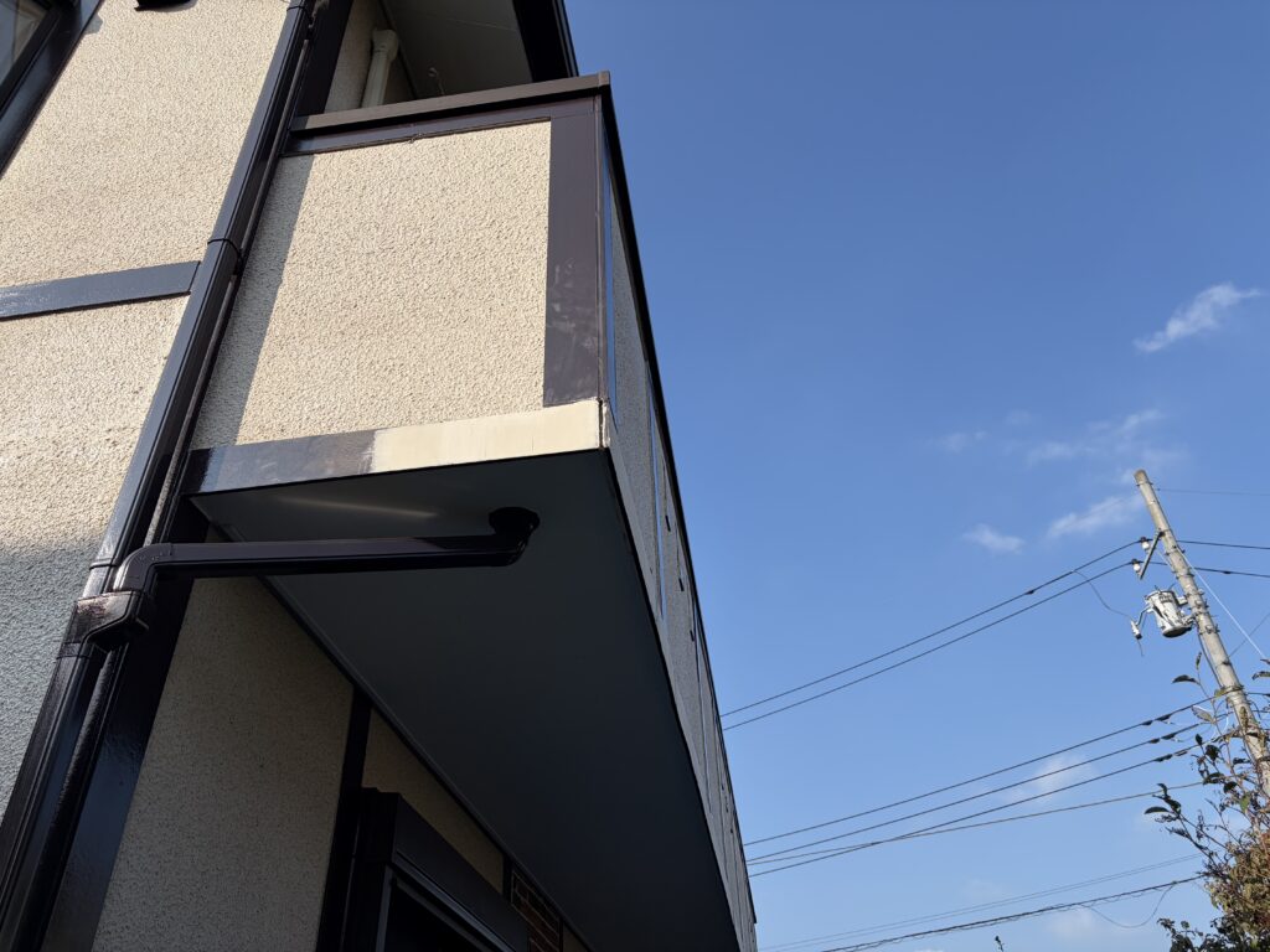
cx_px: 635
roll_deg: +3.2
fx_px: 954
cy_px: 476
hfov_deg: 67.3
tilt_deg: +39.4
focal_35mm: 26
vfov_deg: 53.1
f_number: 1.6
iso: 50
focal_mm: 5.96
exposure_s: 1/3279
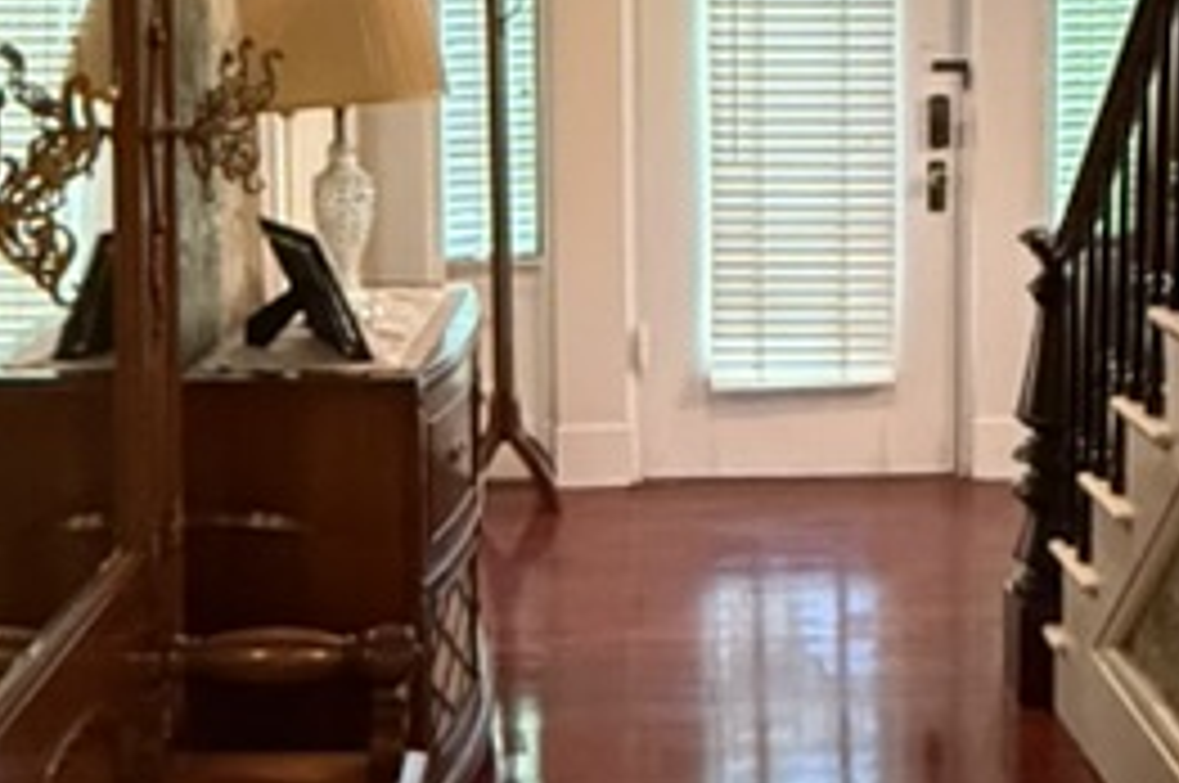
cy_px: 162
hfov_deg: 35.0
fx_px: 1864
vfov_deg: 23.4
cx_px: 716
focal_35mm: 57
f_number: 2.2
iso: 1000
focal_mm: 2.22
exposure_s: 1/60
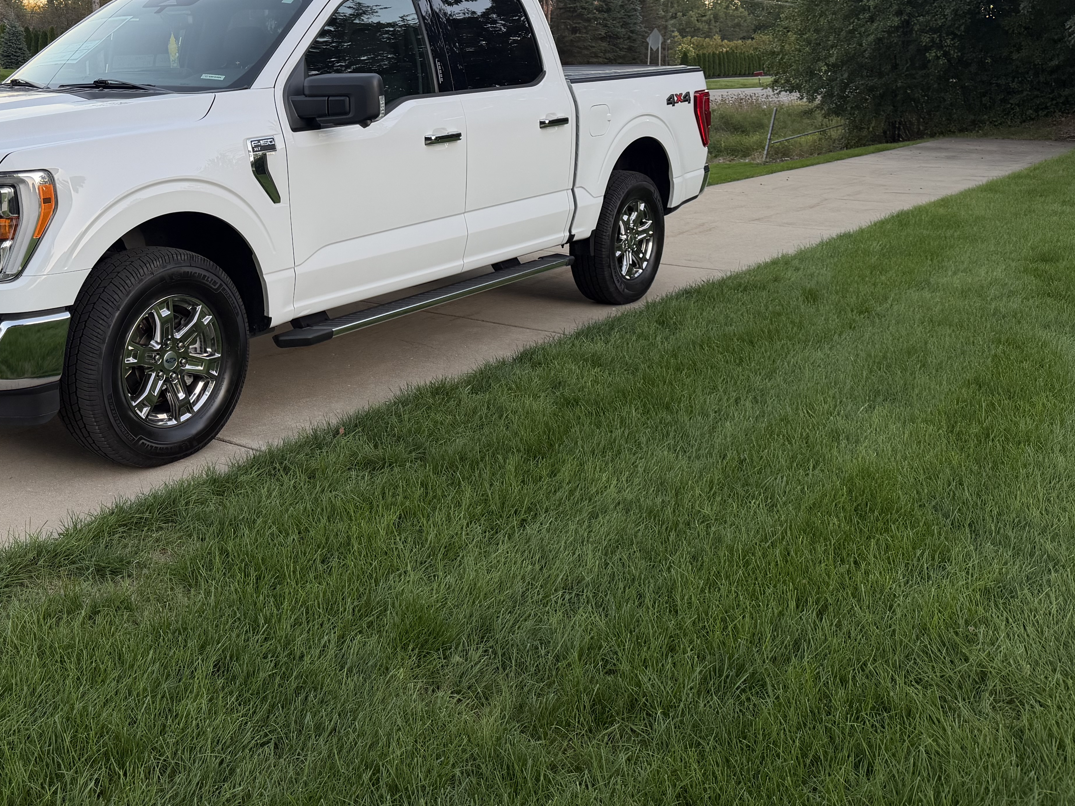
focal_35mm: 37
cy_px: 248
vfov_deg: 38.1
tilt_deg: -9.4
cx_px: 328
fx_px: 1149
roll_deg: -0.4
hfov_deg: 49.0
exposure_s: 1/174
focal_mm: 6.76
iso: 80
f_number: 1.78
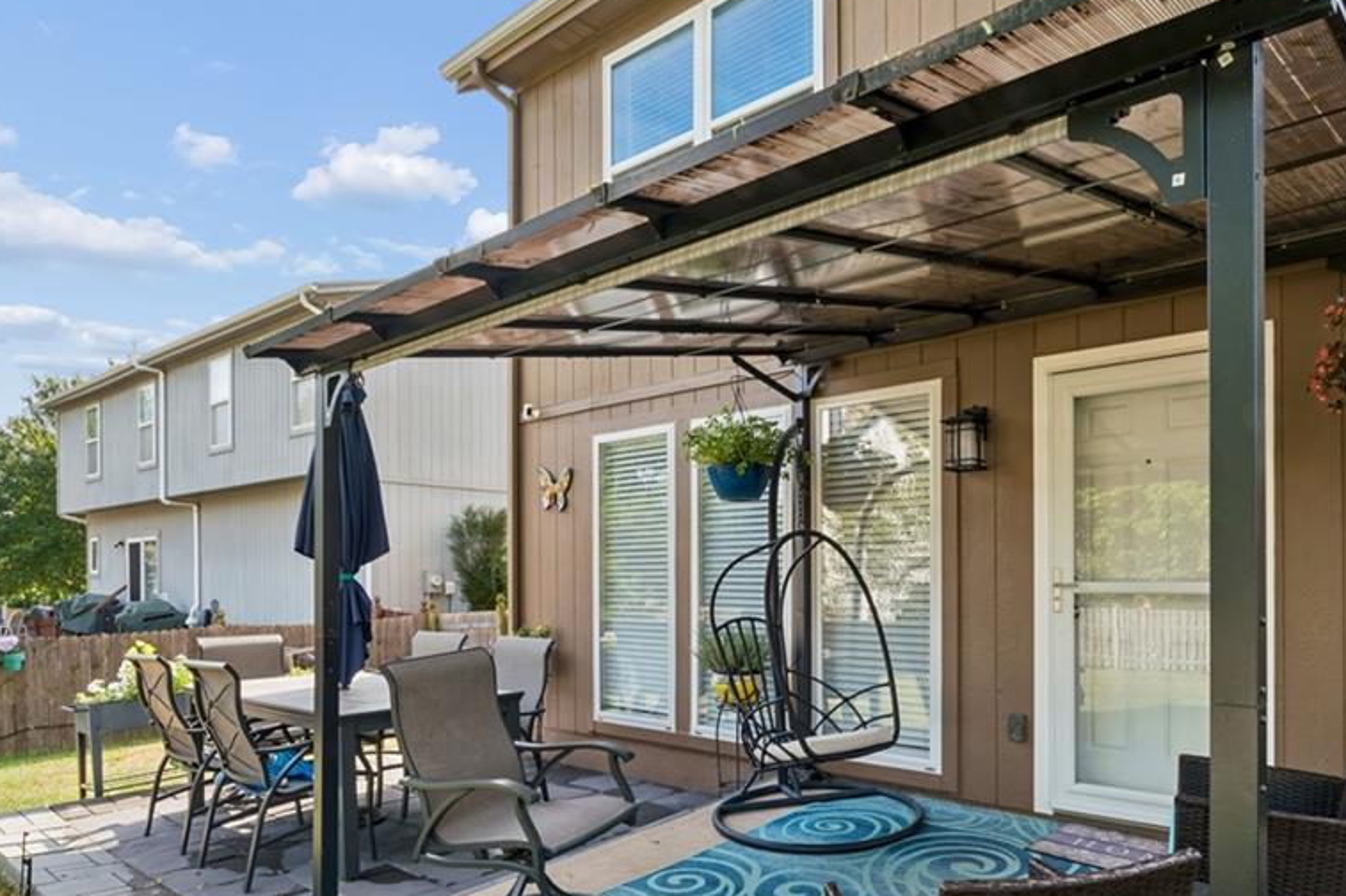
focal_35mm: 24
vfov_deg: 52.7
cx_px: 731
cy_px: 580
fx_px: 890
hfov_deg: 74.1
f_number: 22
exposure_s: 1/5
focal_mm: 17.6
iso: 100
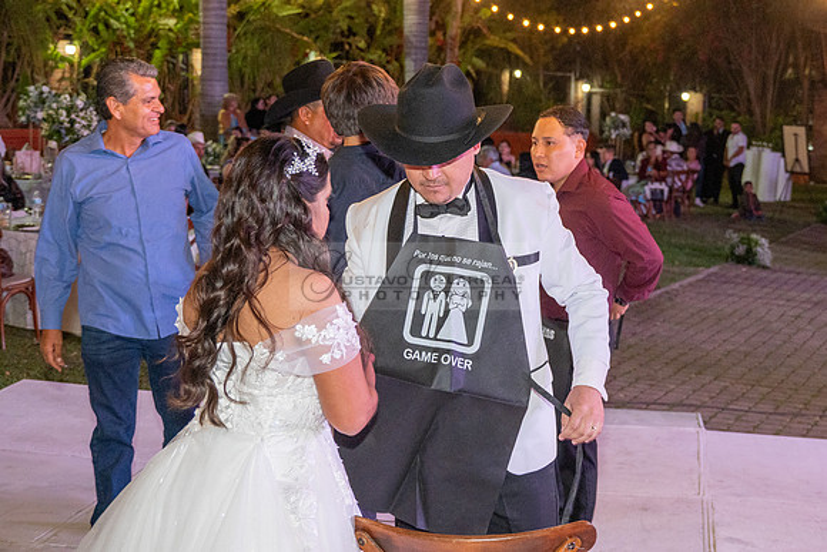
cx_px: 552
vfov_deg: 23.6
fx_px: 1319
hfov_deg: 34.5
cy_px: 319
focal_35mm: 57
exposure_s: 1/80
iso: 2500
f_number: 5
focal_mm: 43
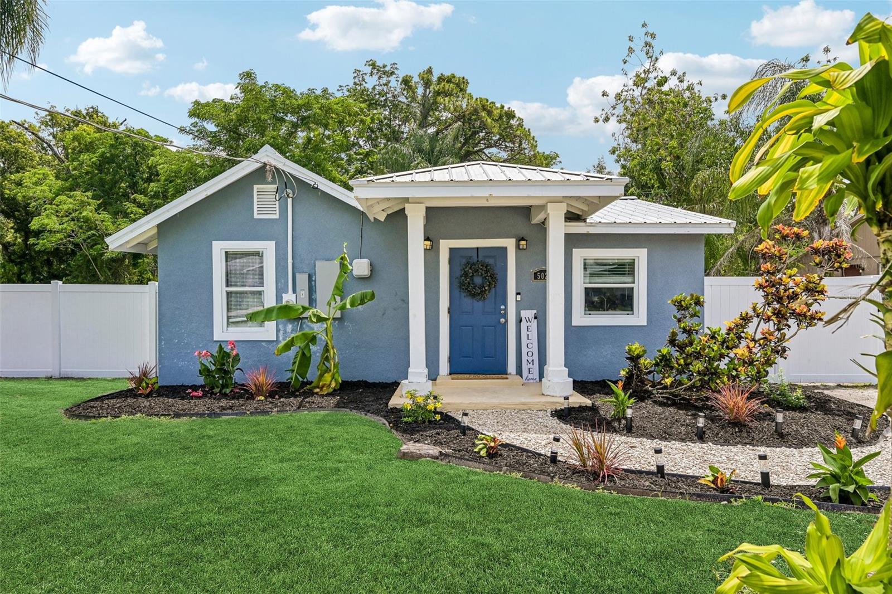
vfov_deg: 58.3
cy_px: 297
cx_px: 446
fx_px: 533
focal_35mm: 22
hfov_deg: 79.9
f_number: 8
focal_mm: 21.5
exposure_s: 1/1000
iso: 400
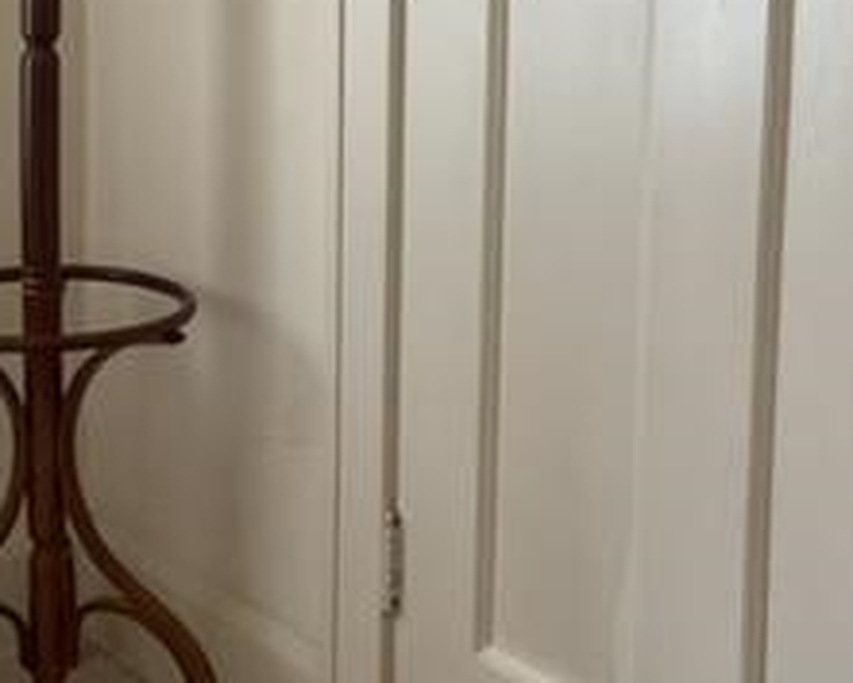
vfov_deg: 18.5
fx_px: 2071
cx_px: 293
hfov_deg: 23.2
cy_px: 96
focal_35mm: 82
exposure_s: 1/60
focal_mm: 3
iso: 80
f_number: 1.8
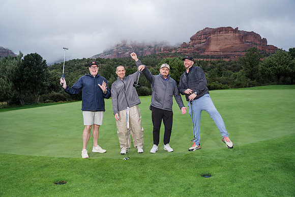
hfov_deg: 73.7
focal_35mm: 24
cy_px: 98
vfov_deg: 53.2
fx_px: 197
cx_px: 148
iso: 320
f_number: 5
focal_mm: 24
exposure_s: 1/400
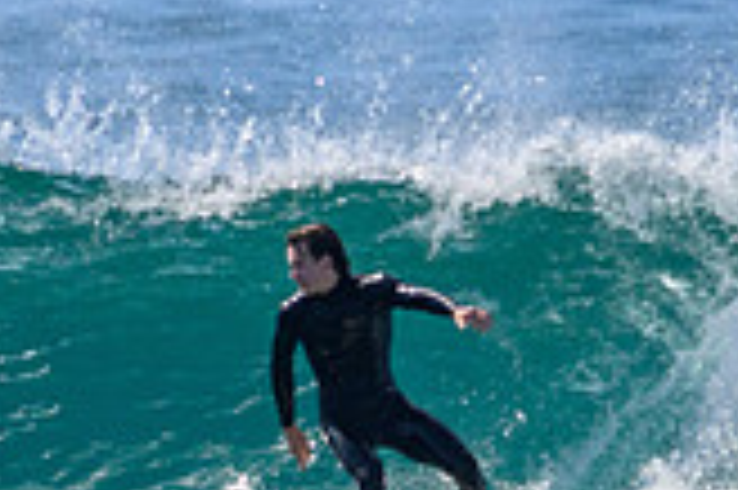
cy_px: 609
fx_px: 58038
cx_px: 207
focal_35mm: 2834
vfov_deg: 0.5
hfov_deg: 0.7
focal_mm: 800
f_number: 11
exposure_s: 1/2000
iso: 720
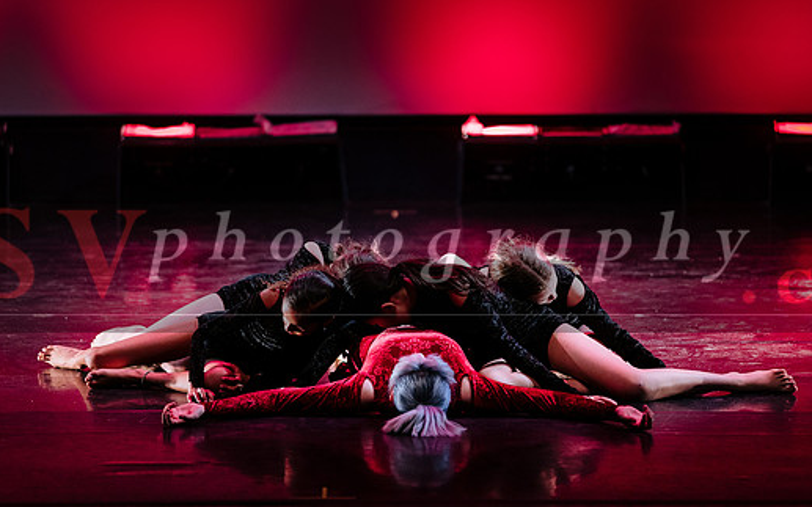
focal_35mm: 216
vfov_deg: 6.1
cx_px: 427
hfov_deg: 9.7
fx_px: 4779
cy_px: 223
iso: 1250
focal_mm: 189
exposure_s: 1/500
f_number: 2.8
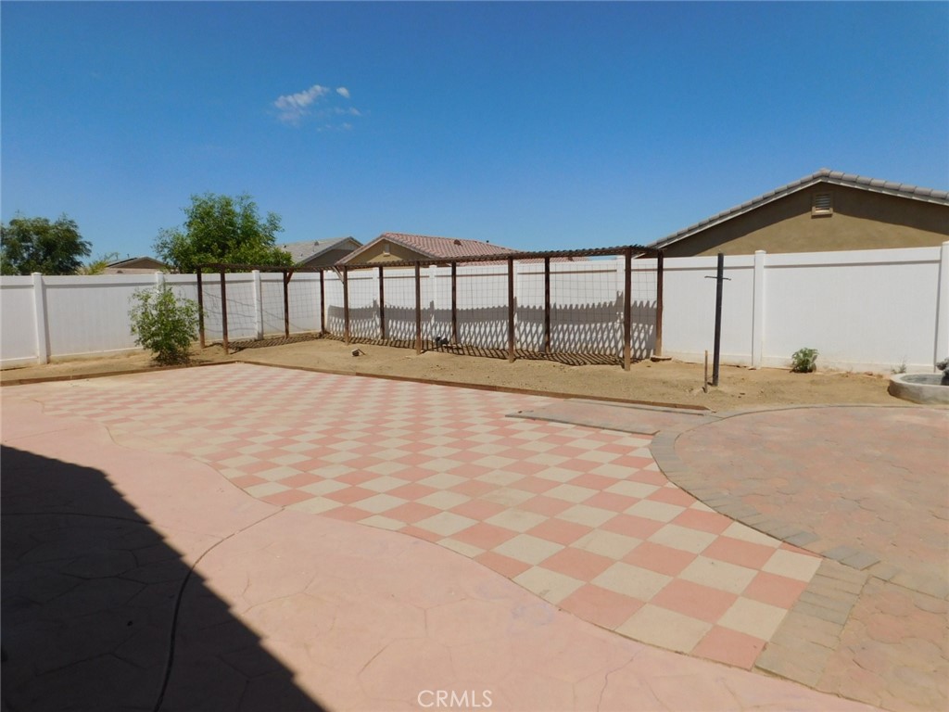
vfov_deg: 58.9
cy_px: 356
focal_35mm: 23
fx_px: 631
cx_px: 474
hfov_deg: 73.9
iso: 125
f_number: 6
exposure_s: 1/1000
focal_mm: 4
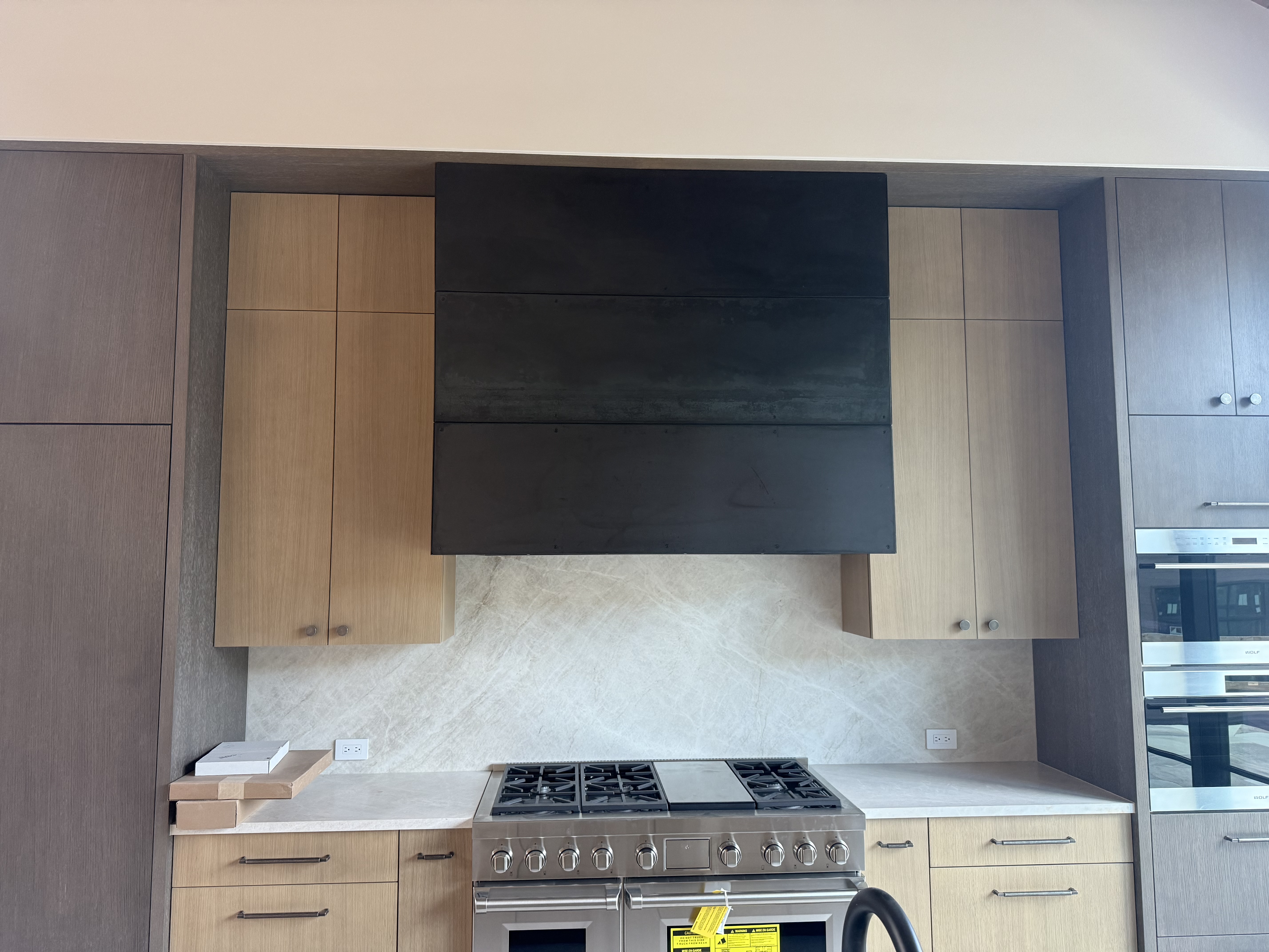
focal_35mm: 24
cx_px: 634
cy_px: 476
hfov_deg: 71.6
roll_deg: +0.6
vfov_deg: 56.8
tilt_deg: +5.8
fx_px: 880
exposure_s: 1/60
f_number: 1.78
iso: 200
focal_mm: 6.76
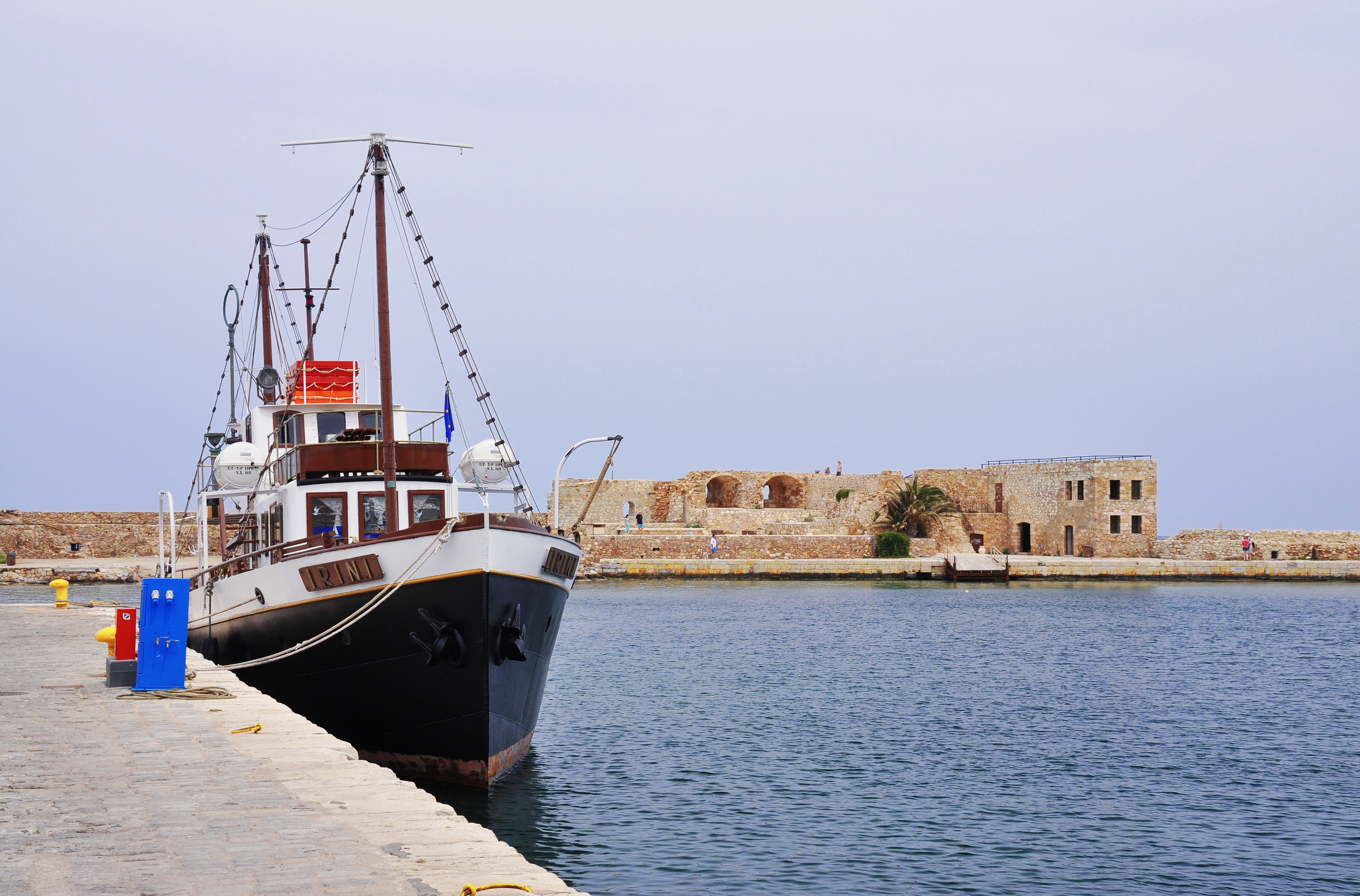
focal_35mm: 57
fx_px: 2145
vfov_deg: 23.6
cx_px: 680
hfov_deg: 35.2
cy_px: 448
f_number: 11
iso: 200
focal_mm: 38
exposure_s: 1/200
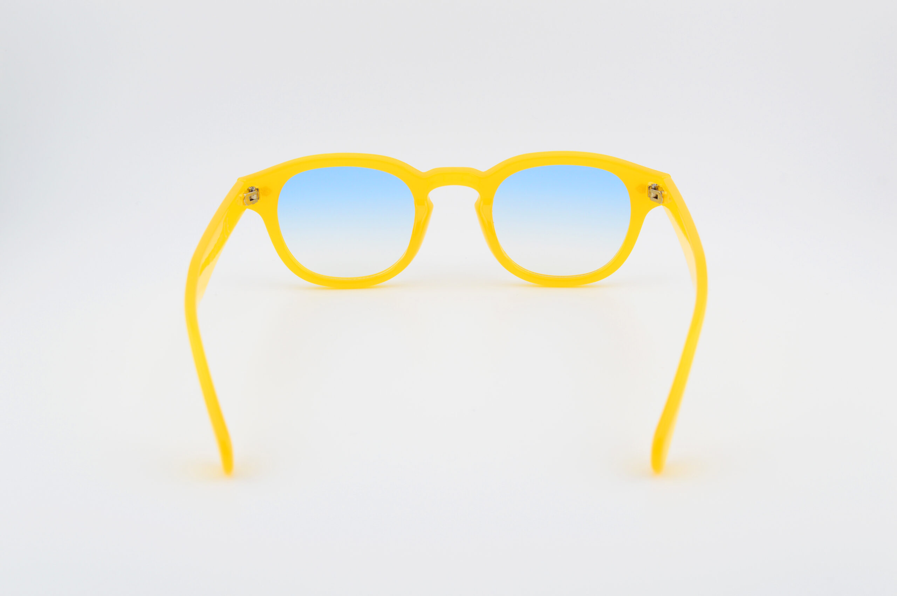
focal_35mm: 57
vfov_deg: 23.7
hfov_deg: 35.1
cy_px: 298
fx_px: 1419
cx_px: 448
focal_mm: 38
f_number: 11
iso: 200
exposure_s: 1/125
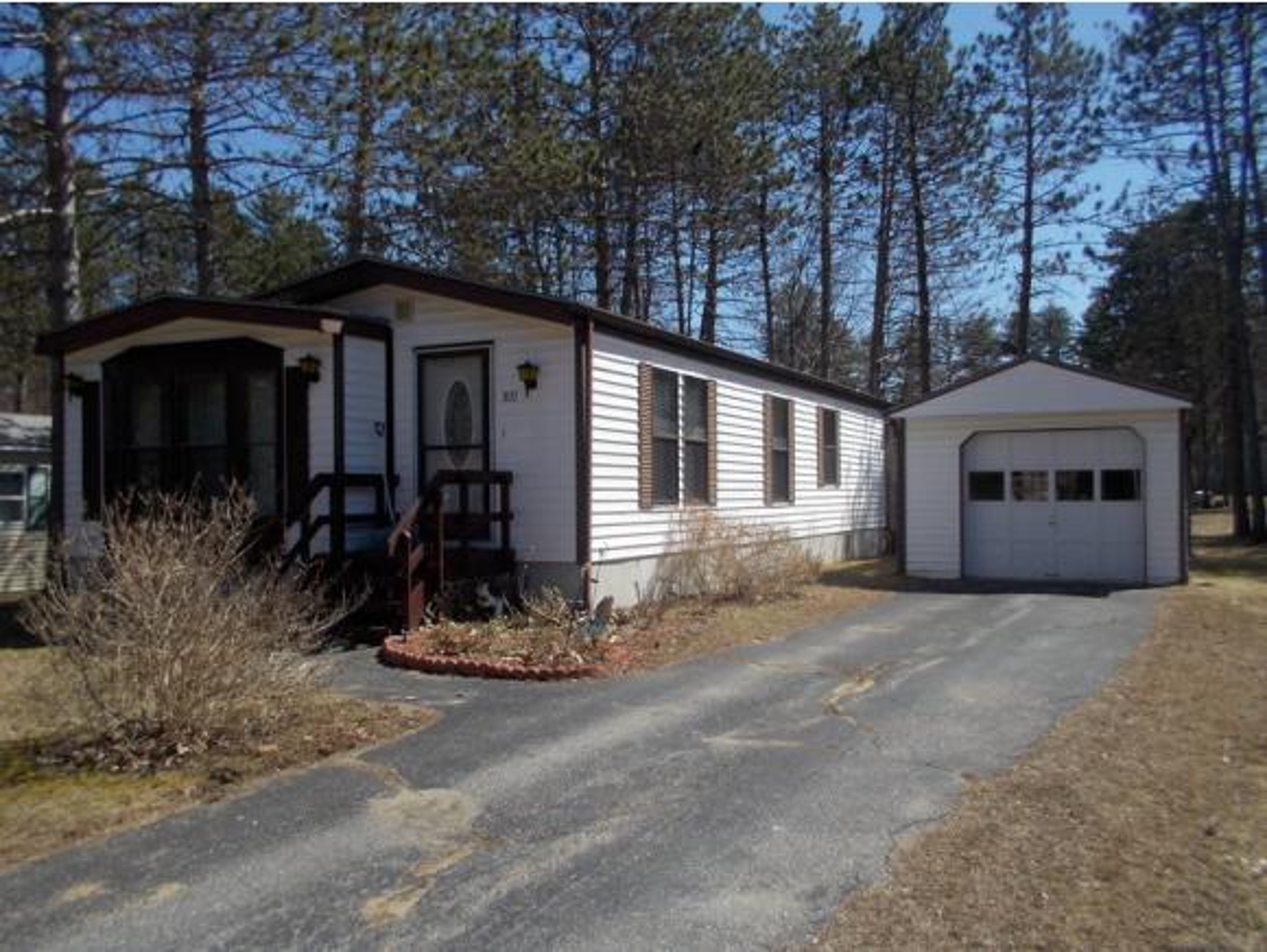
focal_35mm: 29
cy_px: 476
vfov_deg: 48.3
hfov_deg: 61.6
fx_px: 1062
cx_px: 634
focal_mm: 4.1
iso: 80
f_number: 3.3
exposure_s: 1/800
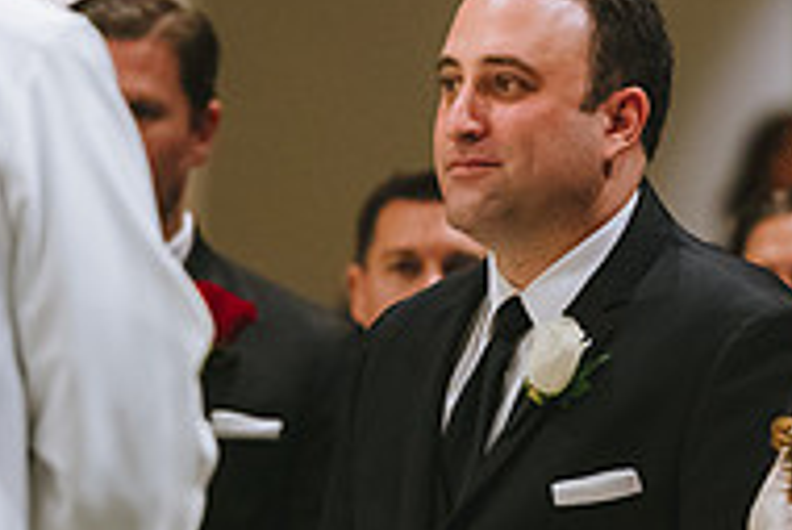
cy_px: 449
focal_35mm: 611
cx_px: 254
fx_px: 13452
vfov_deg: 2.3
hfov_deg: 3.4
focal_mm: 200
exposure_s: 1/200
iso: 3200
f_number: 3.5
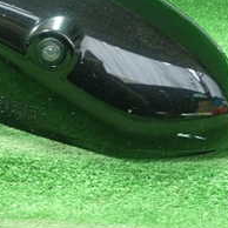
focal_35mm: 82
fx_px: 611
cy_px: 55
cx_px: -51
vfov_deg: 21.0
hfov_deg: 19.8
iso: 800
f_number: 2.3
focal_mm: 5.5
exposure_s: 1/80
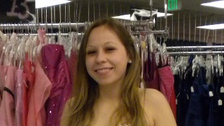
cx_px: 135
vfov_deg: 9.8
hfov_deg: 18.1
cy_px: 211
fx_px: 701
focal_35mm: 118
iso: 400
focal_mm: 6.6
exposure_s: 1/33.1
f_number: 3.5
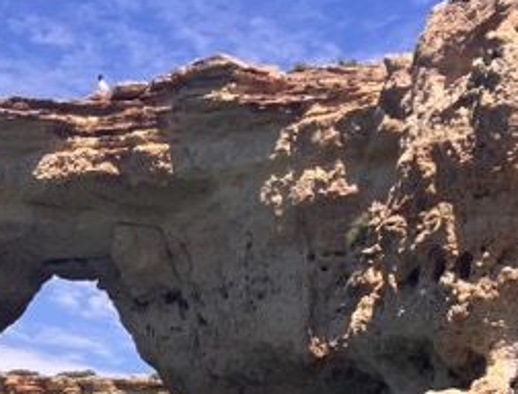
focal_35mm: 71
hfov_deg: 26.2
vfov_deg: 20.5
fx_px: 1069
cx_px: 39
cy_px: 359
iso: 32
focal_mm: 3.99
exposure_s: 1/1517
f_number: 1.8
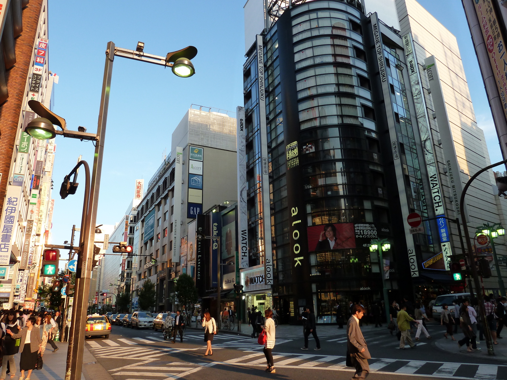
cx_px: 254
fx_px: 366
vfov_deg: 54.9
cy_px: 190
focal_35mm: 25
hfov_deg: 69.4
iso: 125
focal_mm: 4.1
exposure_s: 1/160
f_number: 4
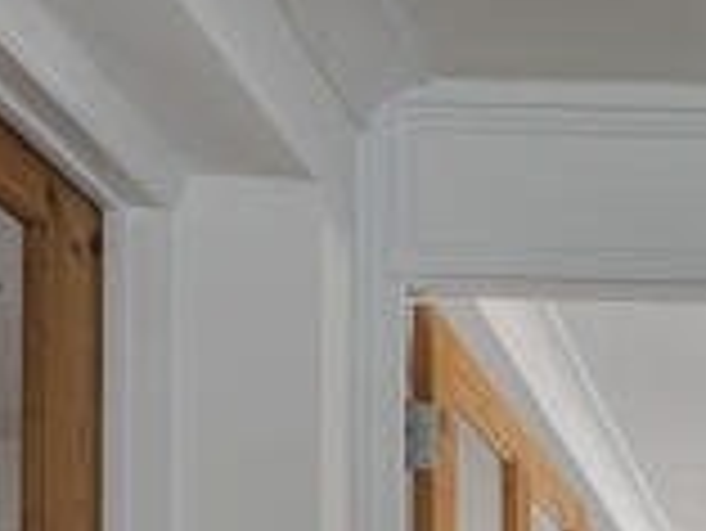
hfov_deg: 30.9
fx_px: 980
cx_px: 920
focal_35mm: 48
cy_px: 943
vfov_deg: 21.1
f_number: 9
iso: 320
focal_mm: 12
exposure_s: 1/2
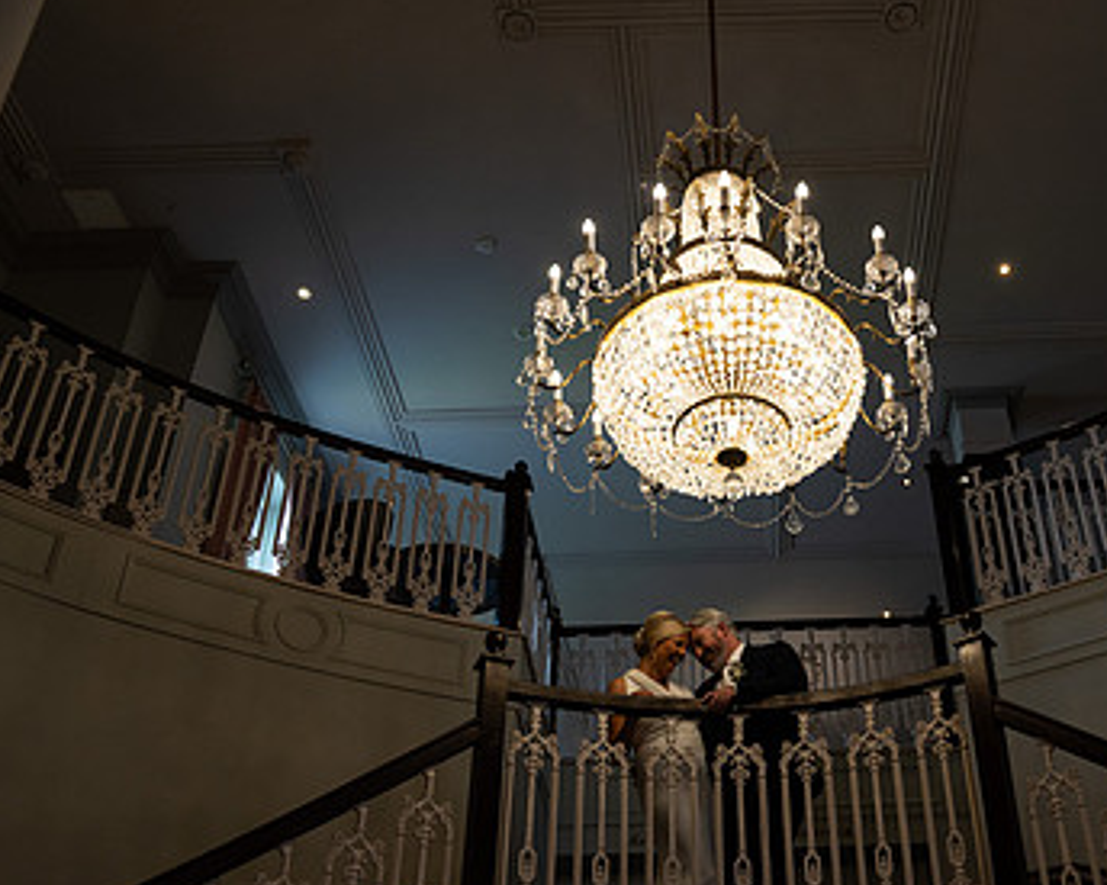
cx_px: 724
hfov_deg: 47.3
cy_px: 597
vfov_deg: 38.7
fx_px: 1245
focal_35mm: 38
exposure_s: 1/160
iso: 1000
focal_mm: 24
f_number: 4
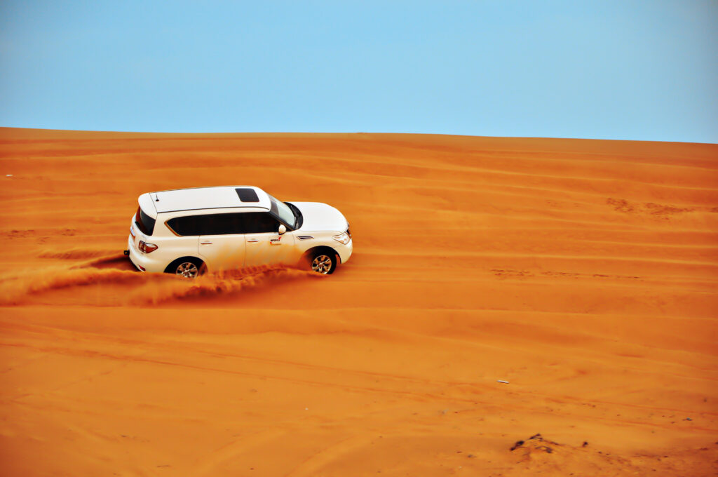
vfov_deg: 8.7
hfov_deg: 13.1
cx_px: 359
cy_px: 238
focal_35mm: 158
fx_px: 3137
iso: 200
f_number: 5.6
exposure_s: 1/160
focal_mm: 105
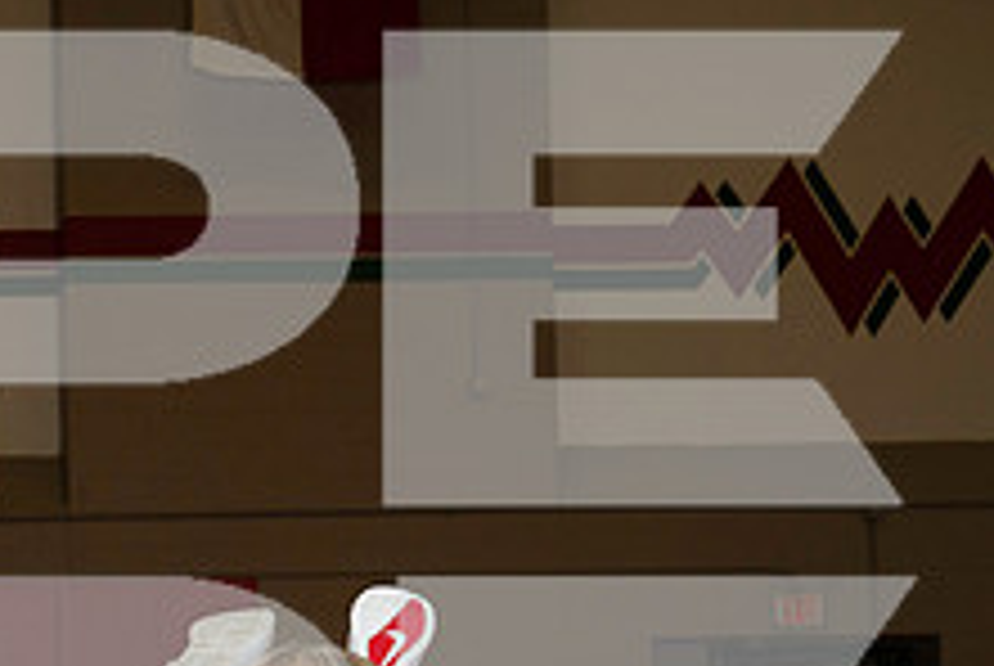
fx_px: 3041
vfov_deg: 12.2
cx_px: -229
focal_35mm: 110
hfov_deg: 17.6
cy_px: 817
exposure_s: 1/250
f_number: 8
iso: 640
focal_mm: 42
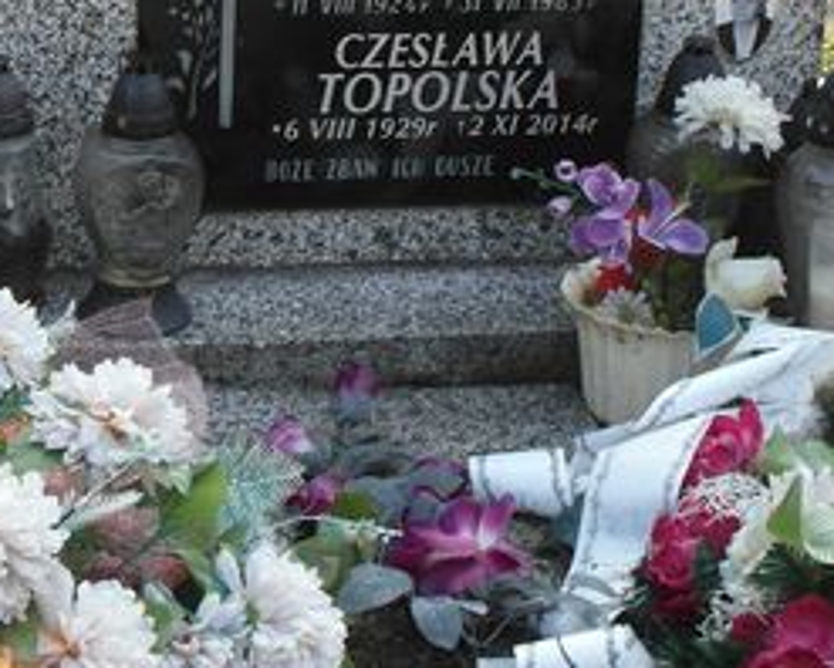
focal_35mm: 91
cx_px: 192
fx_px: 2248
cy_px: -88
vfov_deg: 16.4
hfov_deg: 20.8
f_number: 3.7
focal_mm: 7.8
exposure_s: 1/125
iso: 80
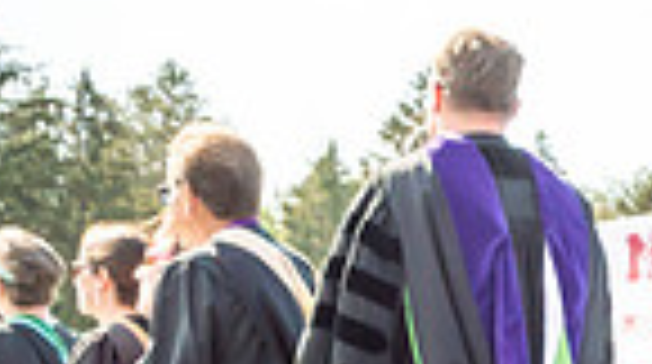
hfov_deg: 15.5
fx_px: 2157
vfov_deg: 9.5
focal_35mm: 125
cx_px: 1054
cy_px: 490
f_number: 7.1
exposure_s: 1/500
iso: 200
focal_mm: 17
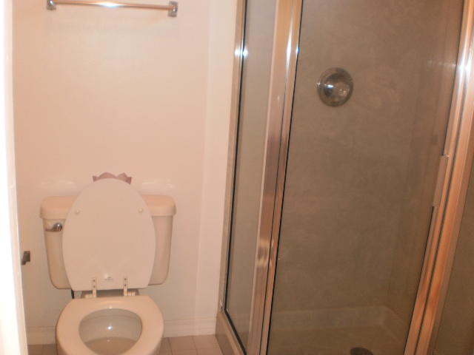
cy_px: 178
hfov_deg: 51.4
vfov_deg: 39.7
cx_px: 237
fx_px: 493
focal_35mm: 36
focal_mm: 6.3
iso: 125
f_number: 3.1
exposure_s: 1/30
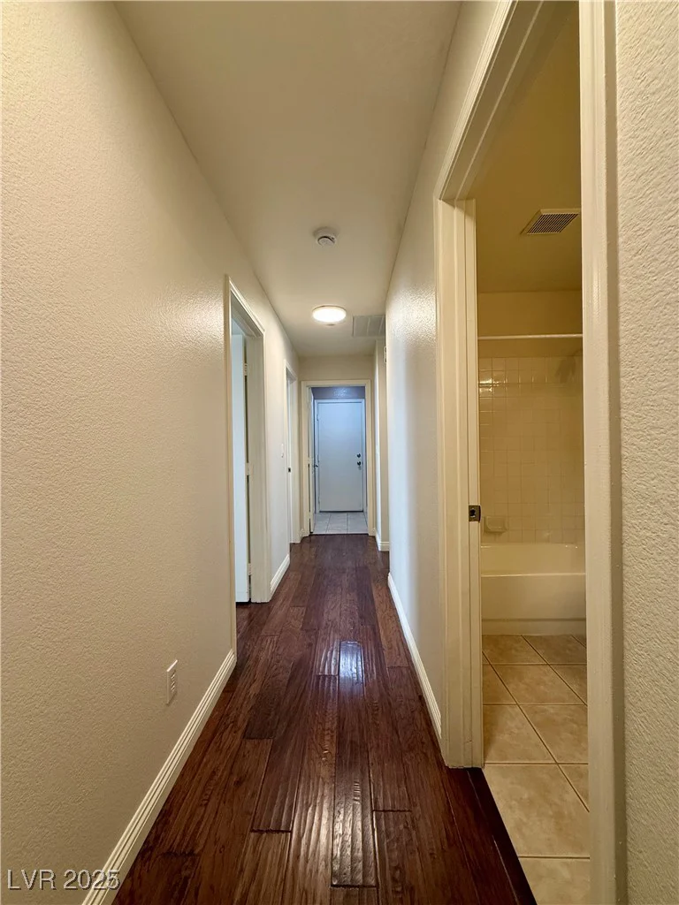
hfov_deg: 85.7
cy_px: 452
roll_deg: +1.1
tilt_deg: +0.6
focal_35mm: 14
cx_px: 340
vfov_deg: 102.1
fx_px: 366
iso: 200
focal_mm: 2.22
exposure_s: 1/120
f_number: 2.2
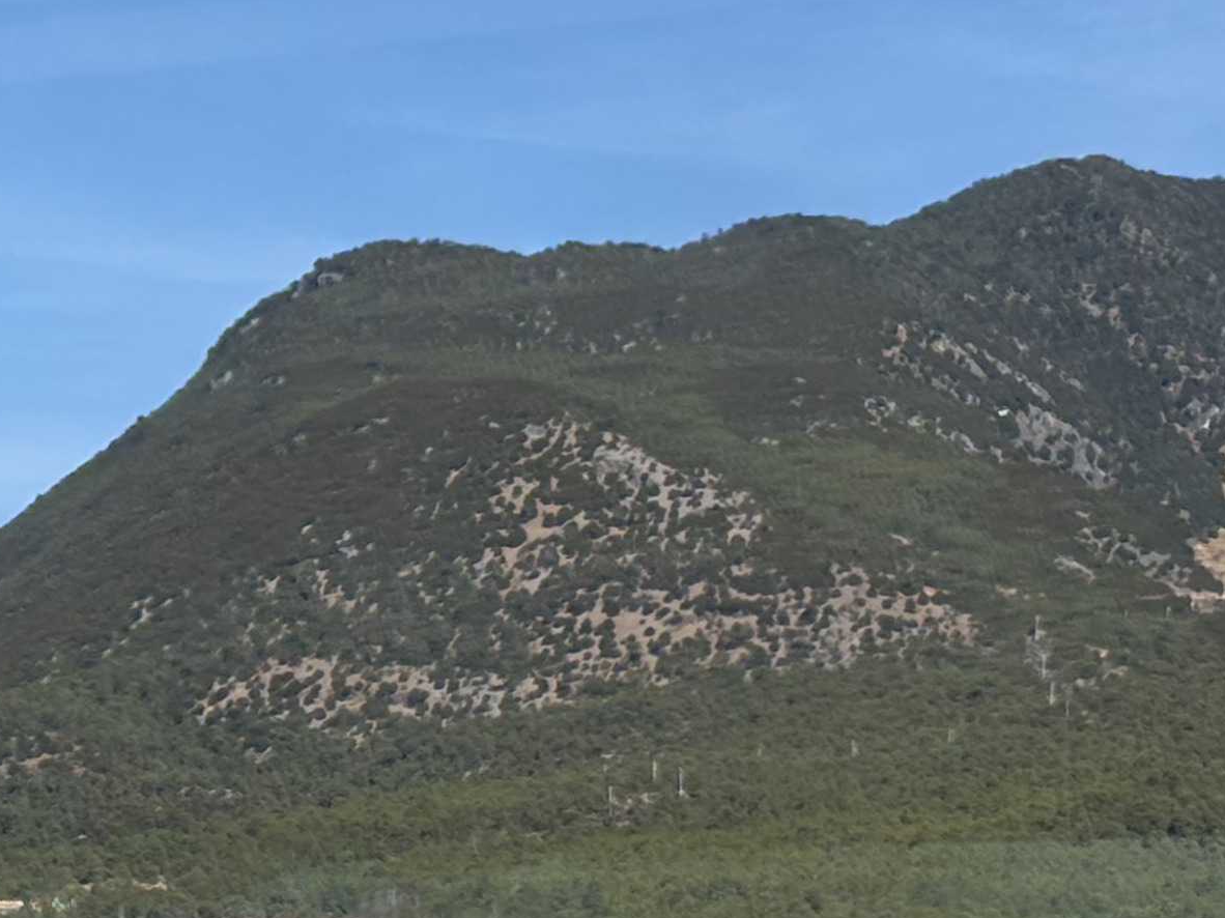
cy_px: 854
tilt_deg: +5.1
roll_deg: -1.4
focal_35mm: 176
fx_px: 6227
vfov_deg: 8.4
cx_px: 19
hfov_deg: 11.1
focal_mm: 5.96
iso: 40
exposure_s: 1/2747
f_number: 1.6
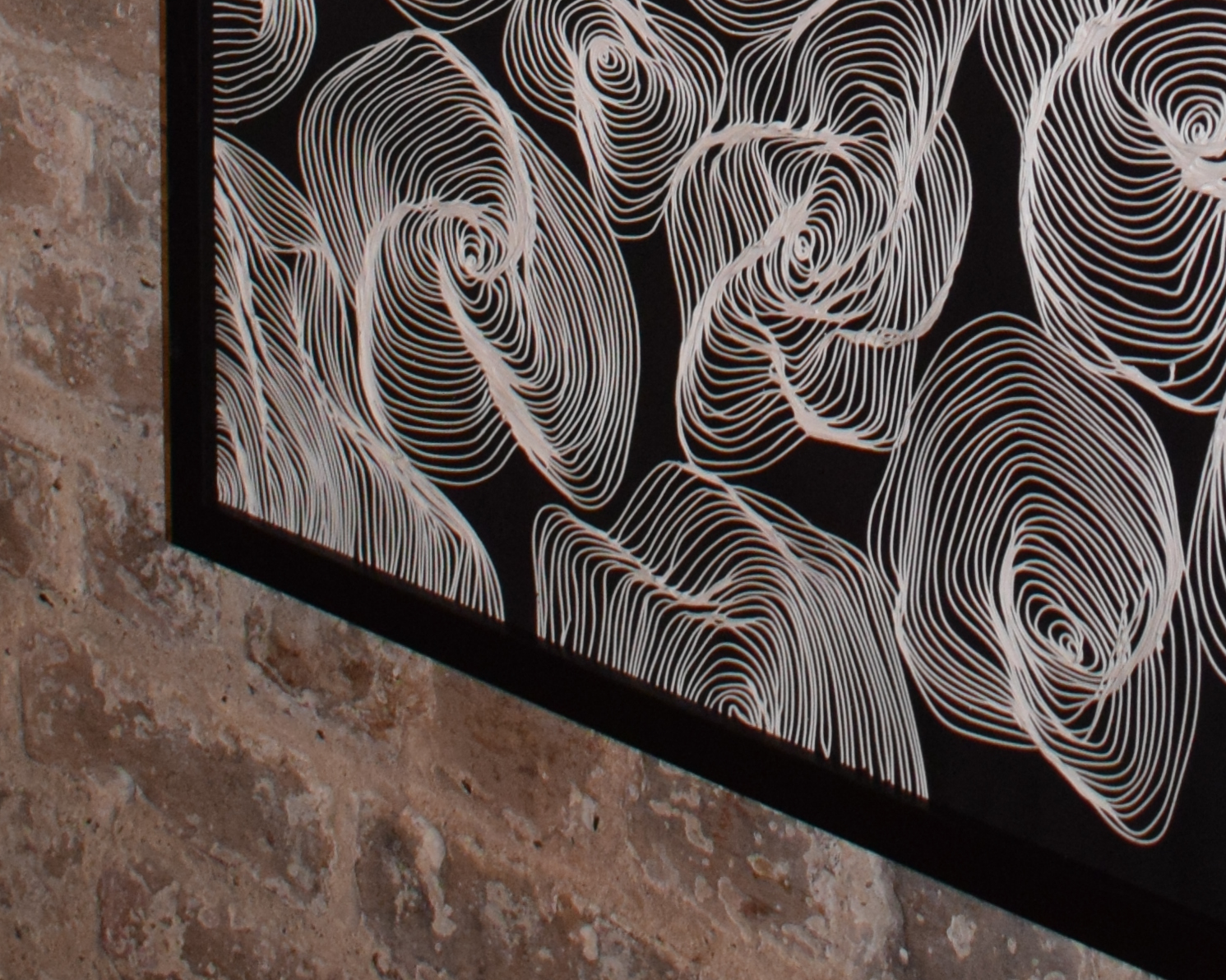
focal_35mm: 102
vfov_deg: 14.0
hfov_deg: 18.6
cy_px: -563
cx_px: 982
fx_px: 3700
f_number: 3.5
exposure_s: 1/60
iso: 1250
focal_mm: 18
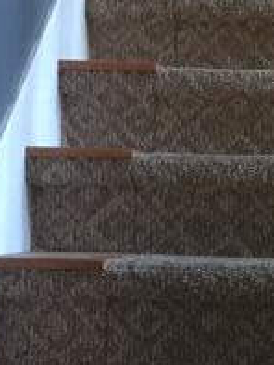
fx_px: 991
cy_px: 222
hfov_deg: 15.0
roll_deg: -0.9
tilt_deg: +3.1
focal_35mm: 94
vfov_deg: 20.8
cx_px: 361
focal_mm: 4.15
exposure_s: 1/8
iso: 100
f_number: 2.2
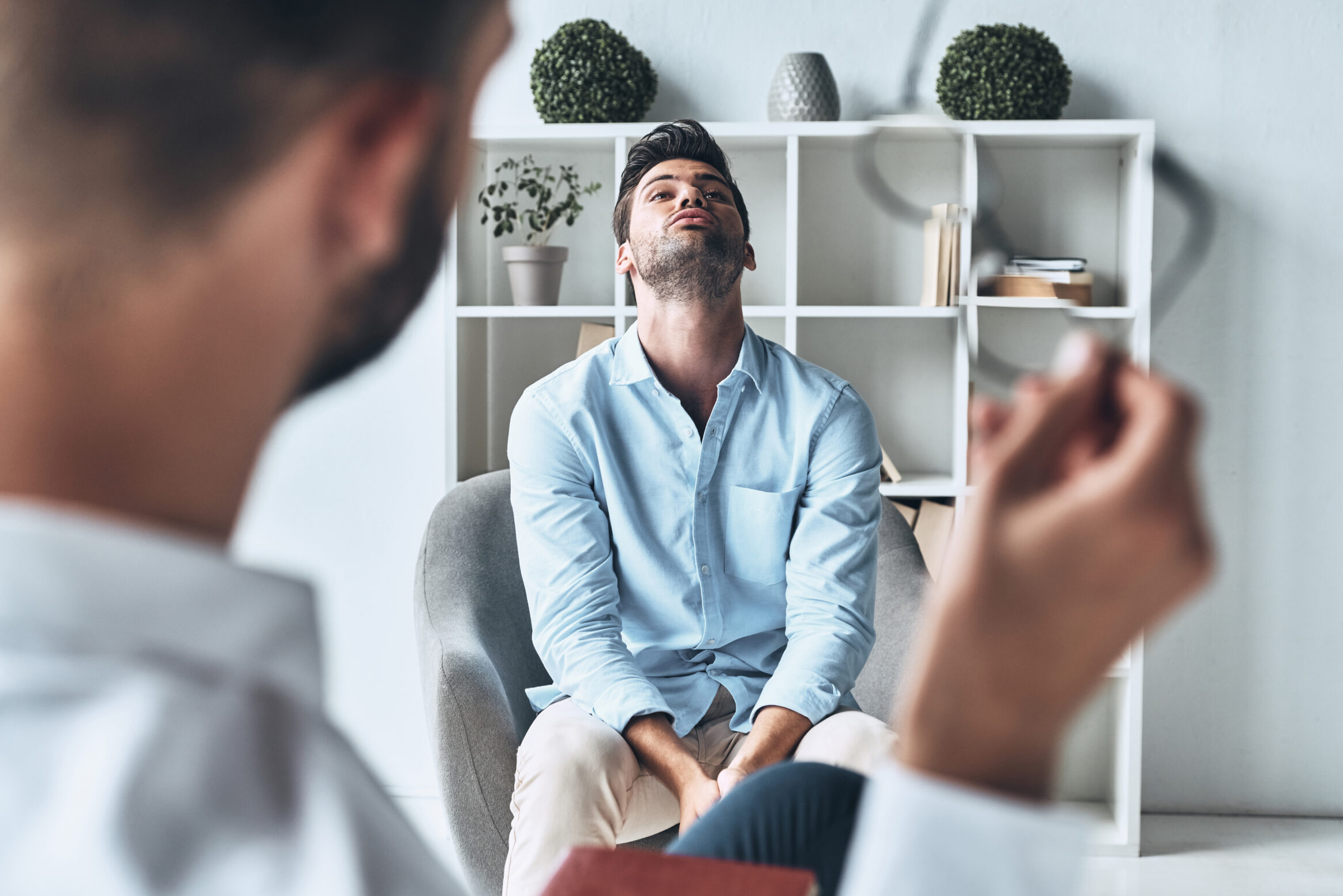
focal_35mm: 55
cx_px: 687
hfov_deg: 36.2
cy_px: 460
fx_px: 2052
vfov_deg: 24.6
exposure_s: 1/200
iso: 400
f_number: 3.5
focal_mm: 50
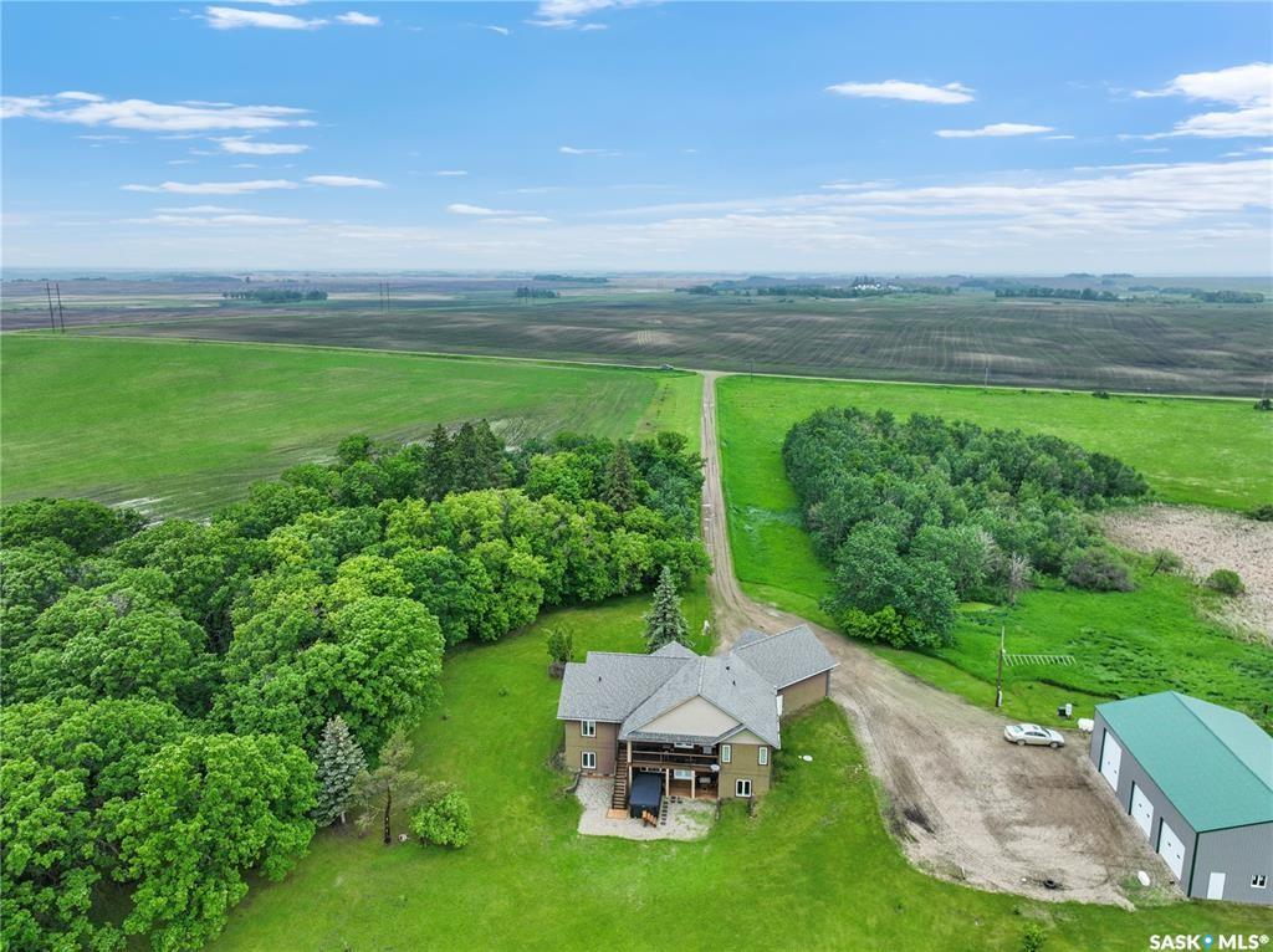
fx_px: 882
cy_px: 476
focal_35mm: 24
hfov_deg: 71.6
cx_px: 636
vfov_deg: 56.7
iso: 140
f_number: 2.8
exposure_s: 1/500
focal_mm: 12.29
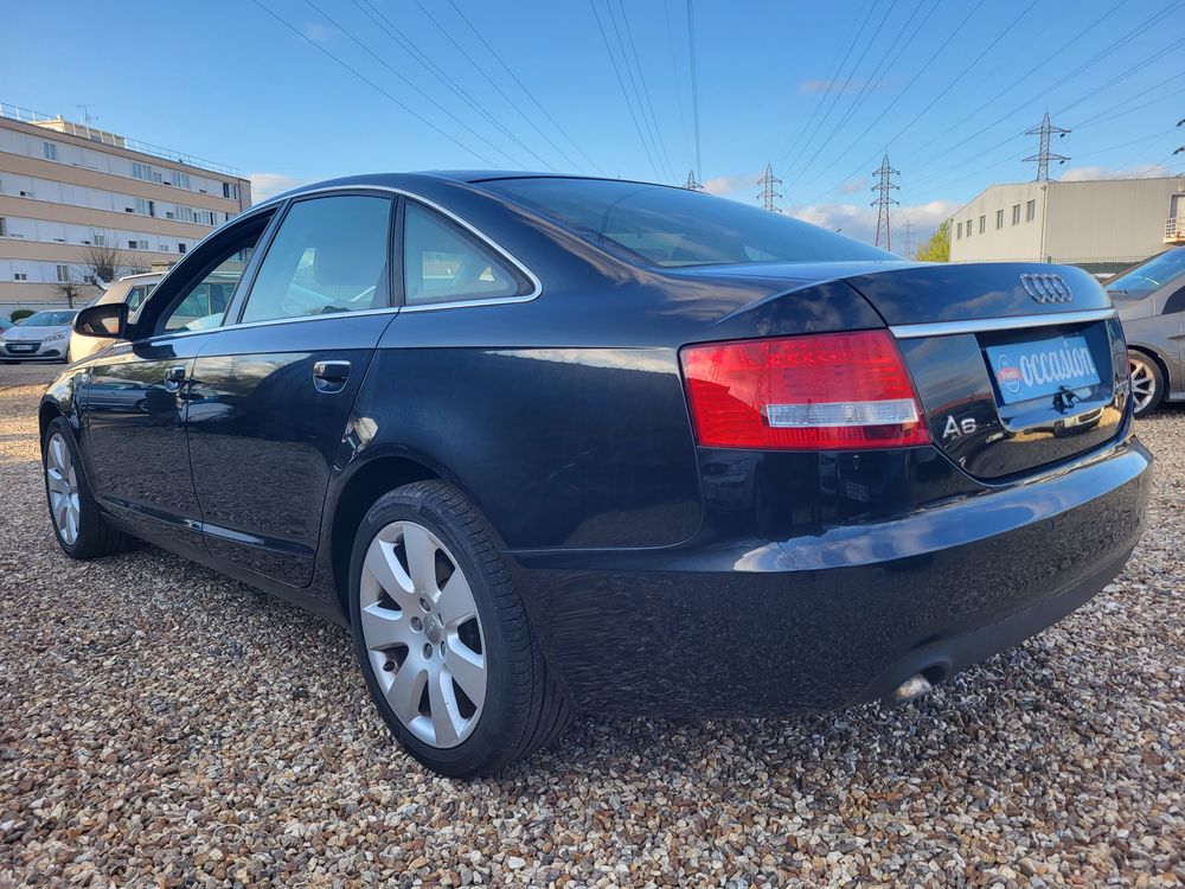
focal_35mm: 26
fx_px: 890
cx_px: 592
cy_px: 444
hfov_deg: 67.3
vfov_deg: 53.1
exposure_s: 1/533
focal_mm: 5.4
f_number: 1.8
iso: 40
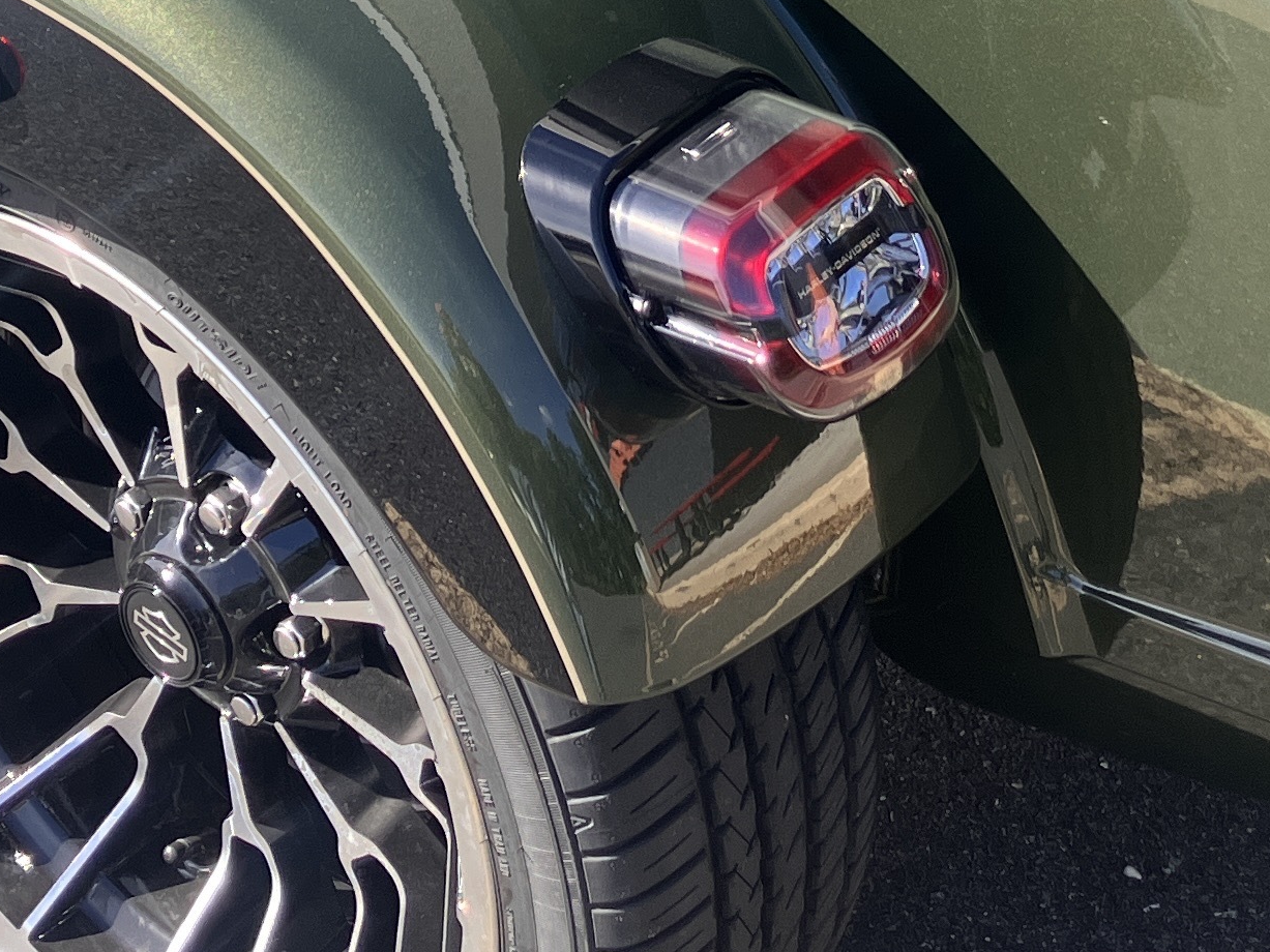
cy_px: -290
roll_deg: +4.0
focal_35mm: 92
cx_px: 534
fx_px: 3375
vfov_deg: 15.3
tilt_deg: -19.7
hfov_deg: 21.3
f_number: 1.8
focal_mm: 3.99
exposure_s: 1/558
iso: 32
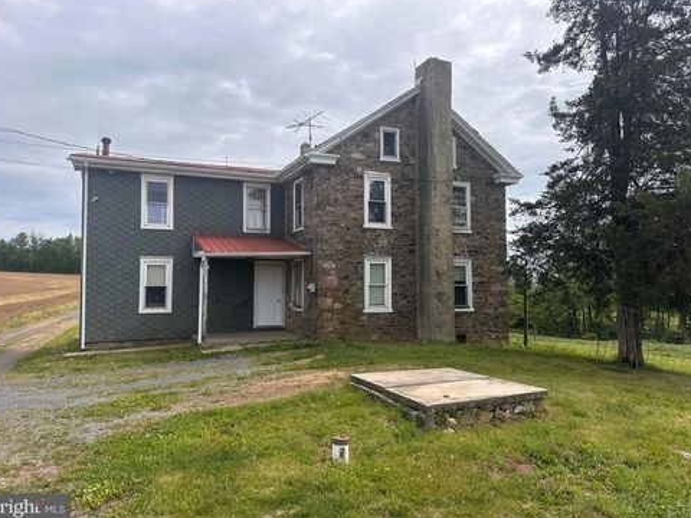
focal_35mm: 25
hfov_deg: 69.4
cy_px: 253
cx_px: 343
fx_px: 499
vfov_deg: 54.9
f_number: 1.78
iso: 80
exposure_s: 1/5525
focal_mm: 6.86
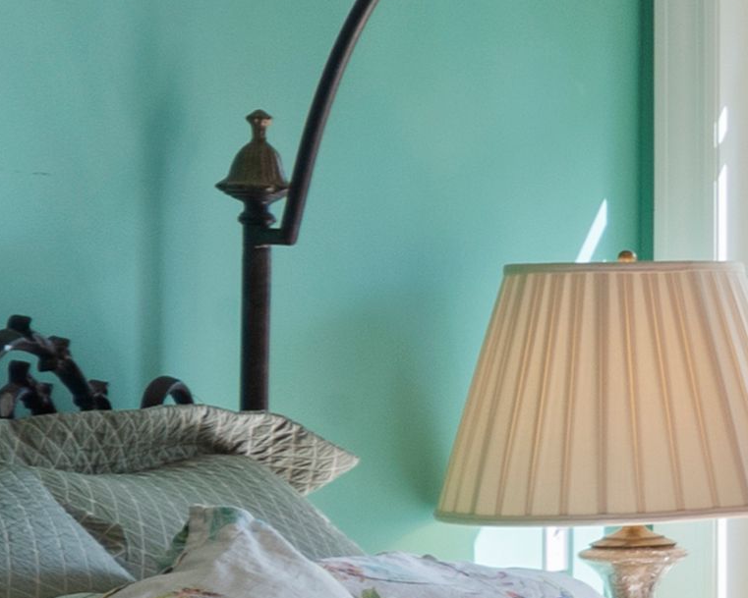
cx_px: 1883
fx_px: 2790
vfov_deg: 12.2
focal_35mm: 126
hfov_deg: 11.9
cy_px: 324
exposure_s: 1/80
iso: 400
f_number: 8
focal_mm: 24
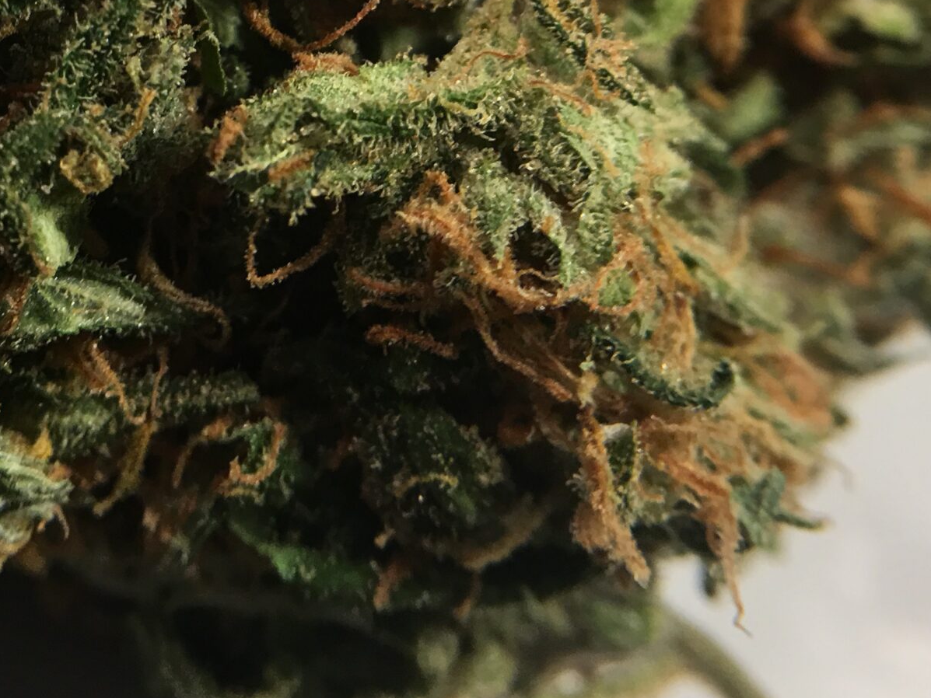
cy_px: -32
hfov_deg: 30.7
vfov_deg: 22.6
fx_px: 1668
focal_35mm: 62
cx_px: 247
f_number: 2.2
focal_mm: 4.15
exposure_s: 1/33
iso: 25
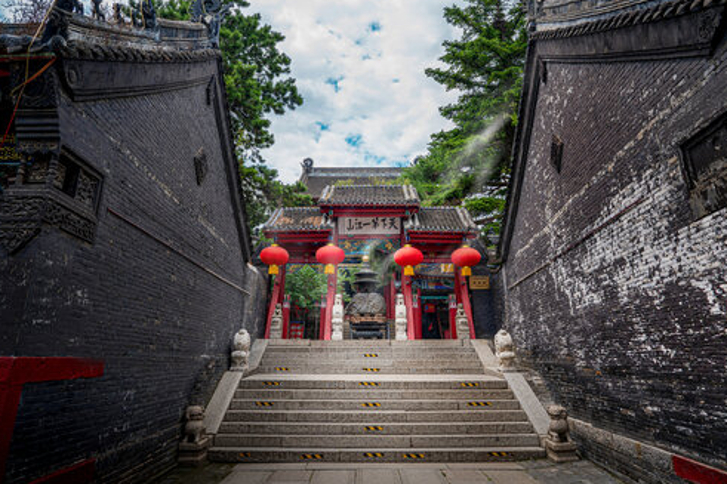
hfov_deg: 78.5
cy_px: 221
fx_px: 444
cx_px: 389
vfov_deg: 57.1
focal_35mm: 22
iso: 100
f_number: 8
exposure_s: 1/100
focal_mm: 20
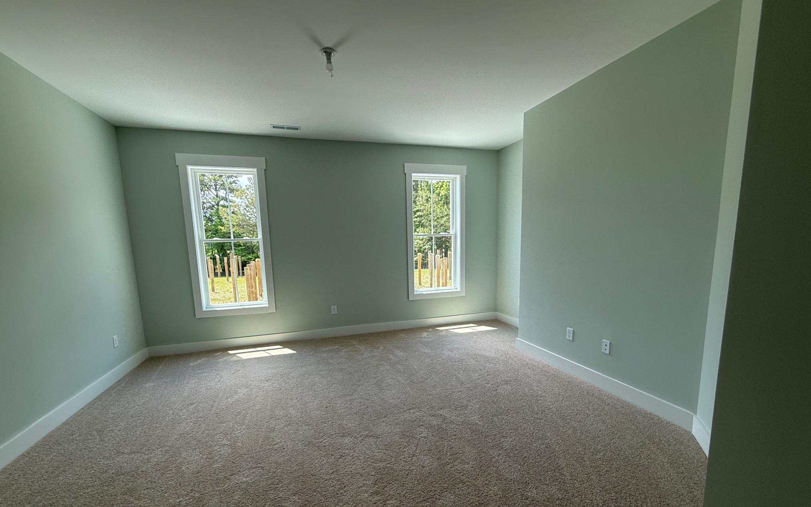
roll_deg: +1.4
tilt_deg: -7.1
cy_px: 287
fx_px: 332
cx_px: 403
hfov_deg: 101.5
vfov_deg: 74.4
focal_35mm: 15
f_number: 2.2
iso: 50
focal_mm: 2.22
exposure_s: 1/228
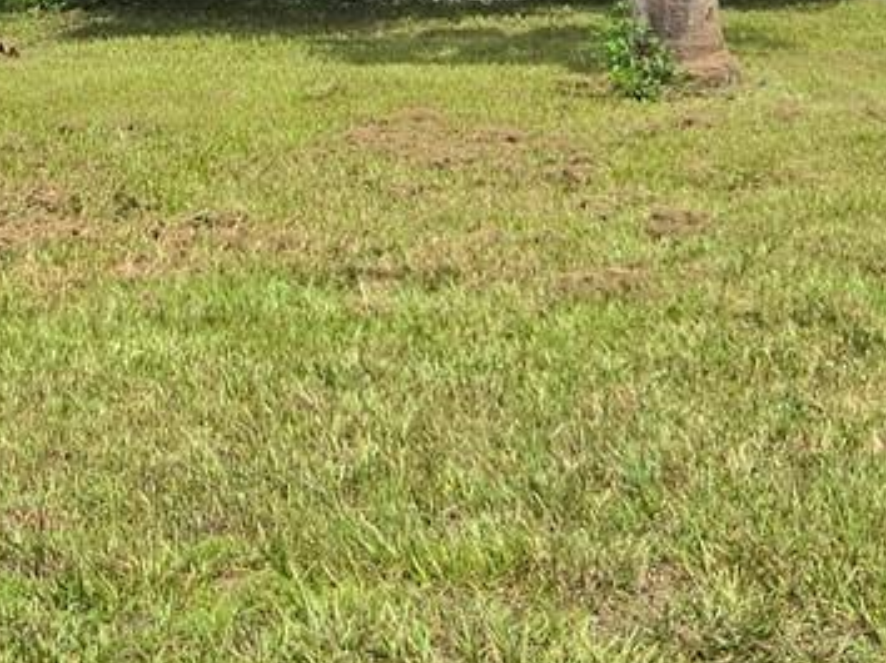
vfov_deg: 13.8
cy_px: -130
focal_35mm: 104
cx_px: -73
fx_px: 2660
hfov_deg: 18.3
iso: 80
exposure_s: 1/4661
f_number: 1.8
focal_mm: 5.4
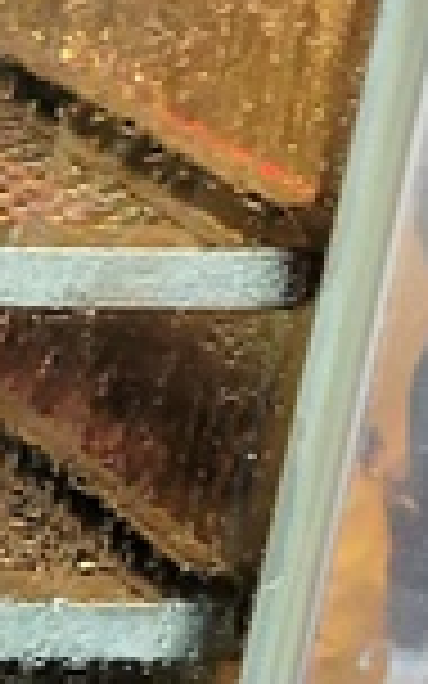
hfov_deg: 5.4
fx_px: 3378
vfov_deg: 11.5
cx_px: -1802
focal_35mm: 181
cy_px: 513
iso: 200
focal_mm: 5.4
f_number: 1.8
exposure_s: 1/40
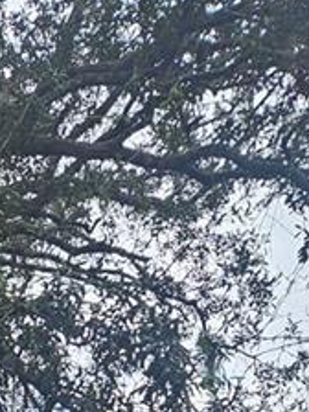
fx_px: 1464
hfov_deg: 11.0
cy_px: 964
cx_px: -296
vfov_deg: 12.7
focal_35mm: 123
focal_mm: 5.4
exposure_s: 1/339
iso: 25
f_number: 1.8
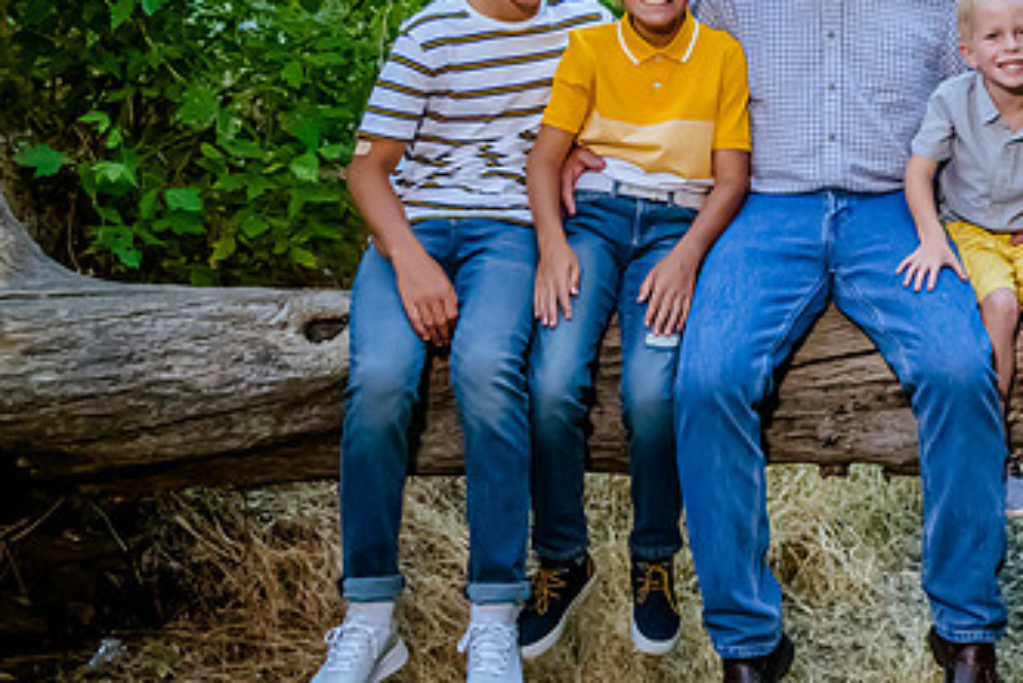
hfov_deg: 31.5
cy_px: 198
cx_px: 828
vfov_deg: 21.8
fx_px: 1763
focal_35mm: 62
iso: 4000
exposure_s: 1/320
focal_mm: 24
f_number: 9
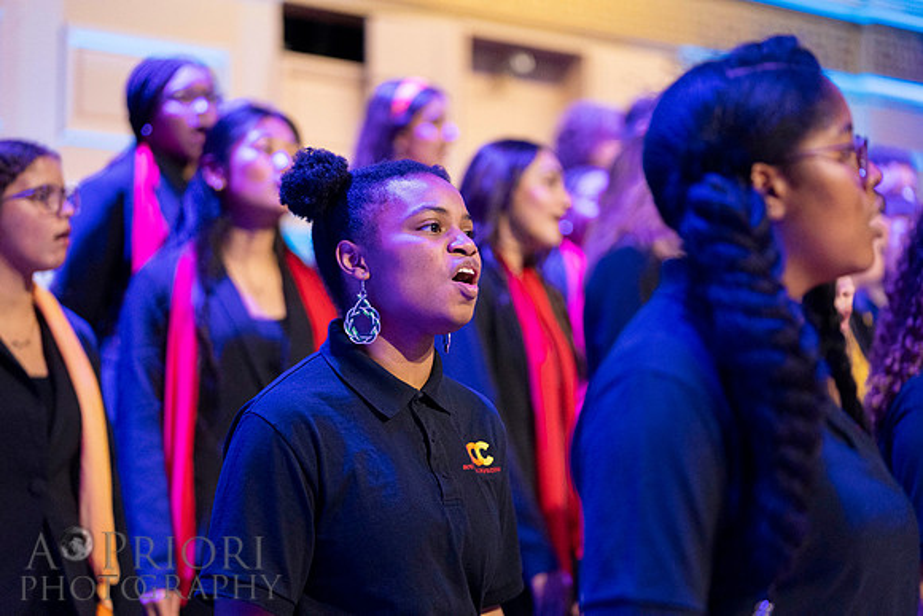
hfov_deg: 19.5
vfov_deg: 13.0
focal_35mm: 105
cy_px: 308
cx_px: 462
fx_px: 2693
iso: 5000
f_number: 2.8
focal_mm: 105
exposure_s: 1/125
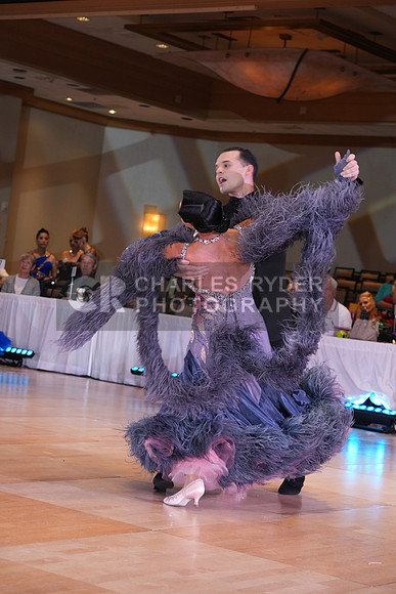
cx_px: 198
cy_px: 297
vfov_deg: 25.4
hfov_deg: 17.1
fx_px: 1319
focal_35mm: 80
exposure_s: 1/200
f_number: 5
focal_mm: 80
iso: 1250
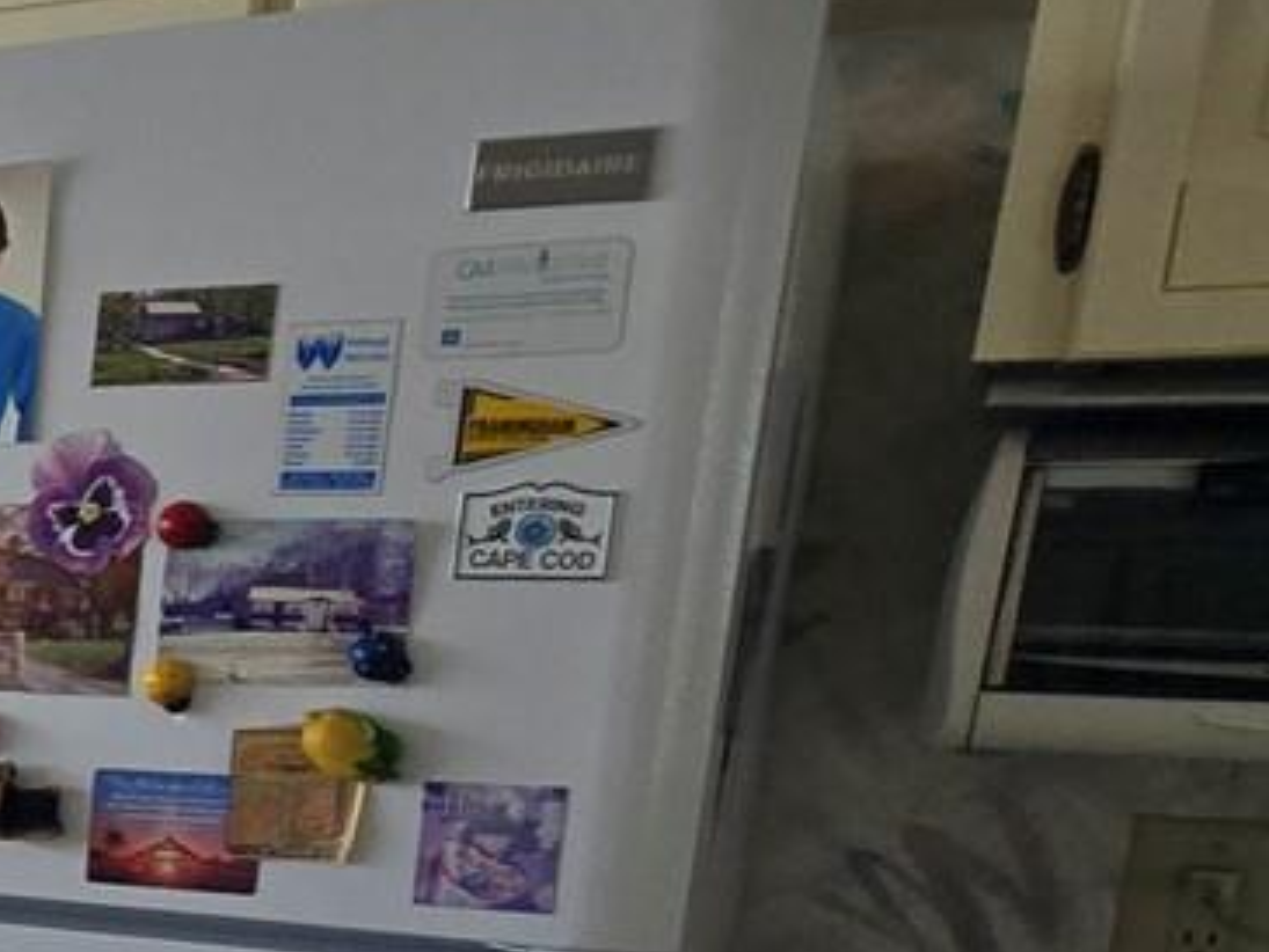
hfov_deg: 21.7
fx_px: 2090
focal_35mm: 57
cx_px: -1005
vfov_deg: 24.2
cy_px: 1008
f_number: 2.2
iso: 50
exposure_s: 1/127
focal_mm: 2.2
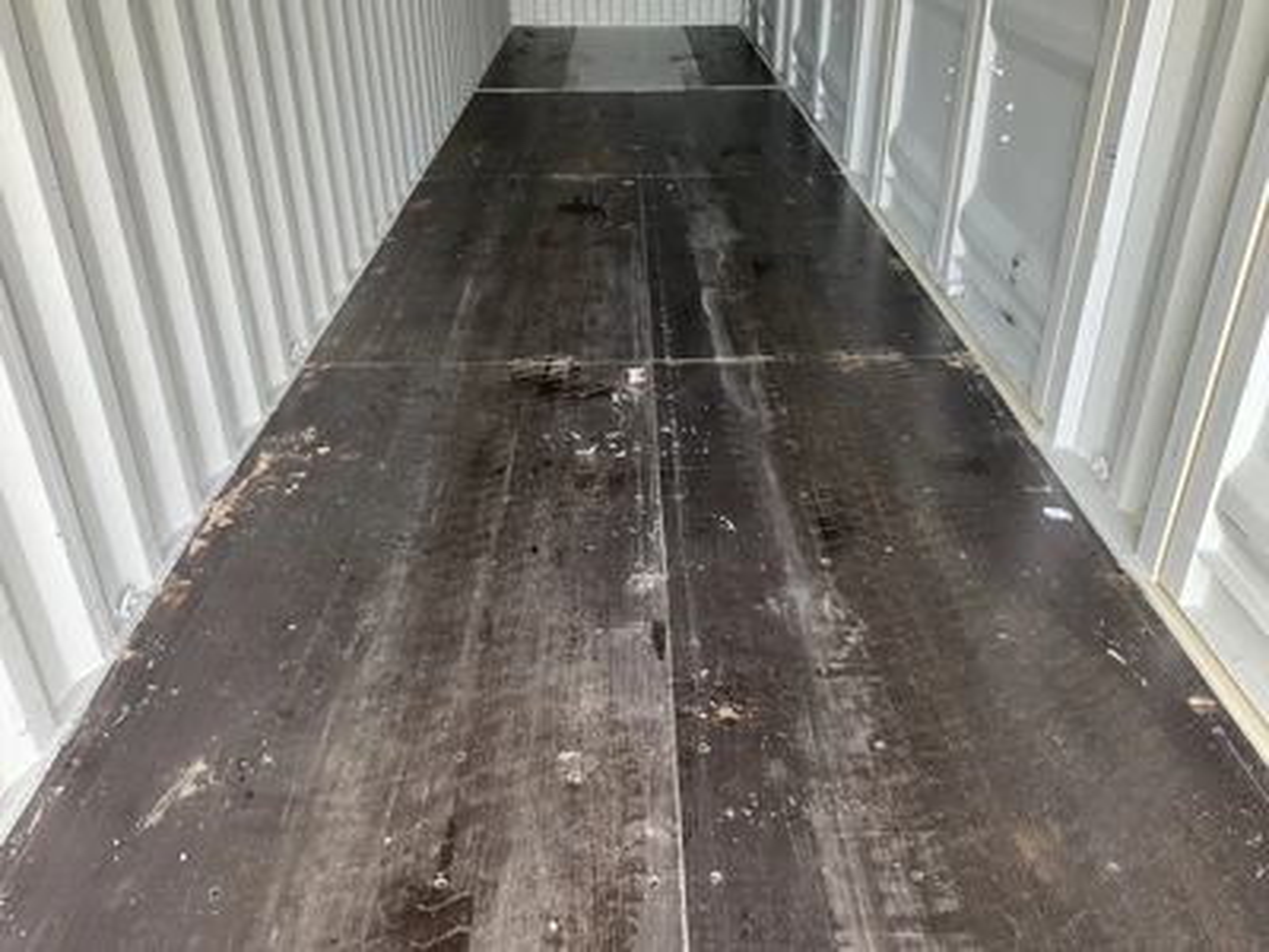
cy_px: 476
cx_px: 634
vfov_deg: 48.2
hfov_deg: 61.7
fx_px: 1063
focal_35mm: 29
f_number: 1.8
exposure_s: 1/95
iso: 64
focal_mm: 3
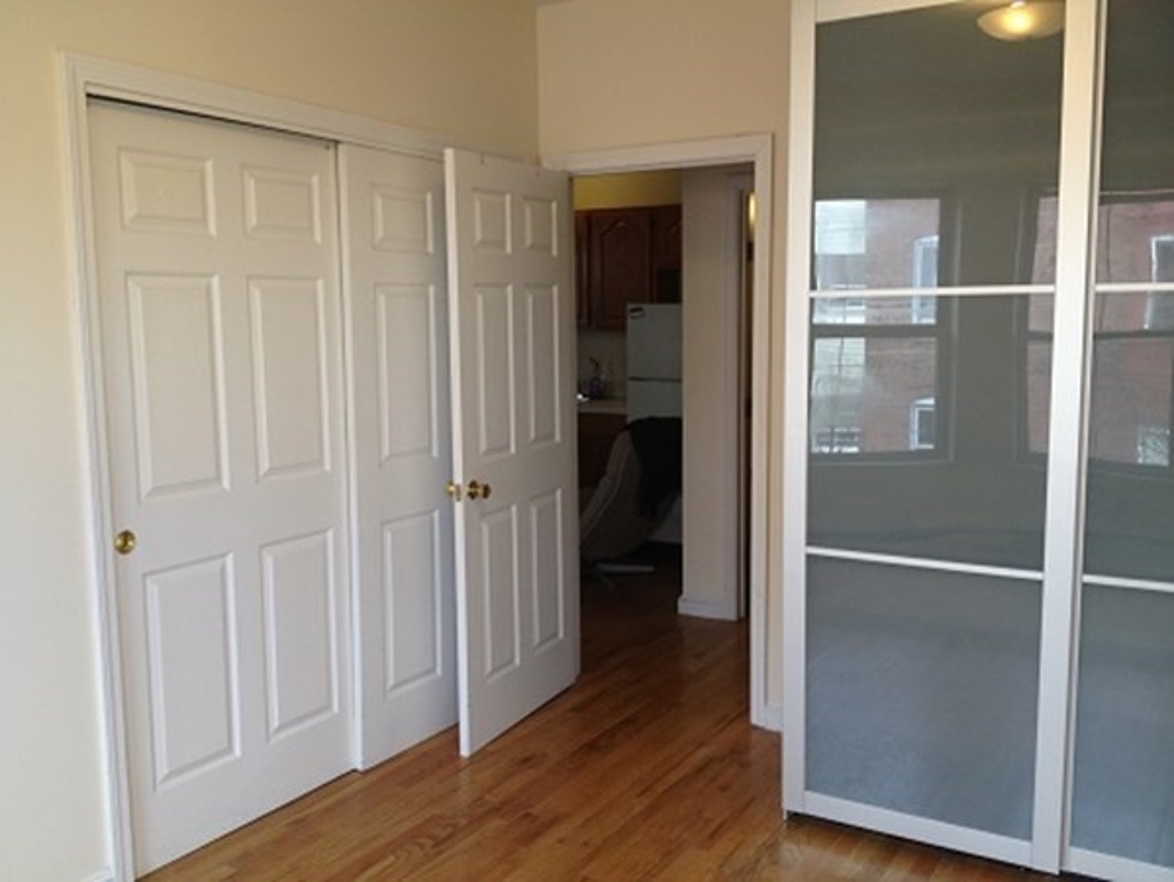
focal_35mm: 35
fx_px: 1188
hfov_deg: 52.6
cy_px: 441
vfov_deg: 40.7
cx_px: 587
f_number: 2.4
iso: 50
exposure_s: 1/47
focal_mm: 4.28
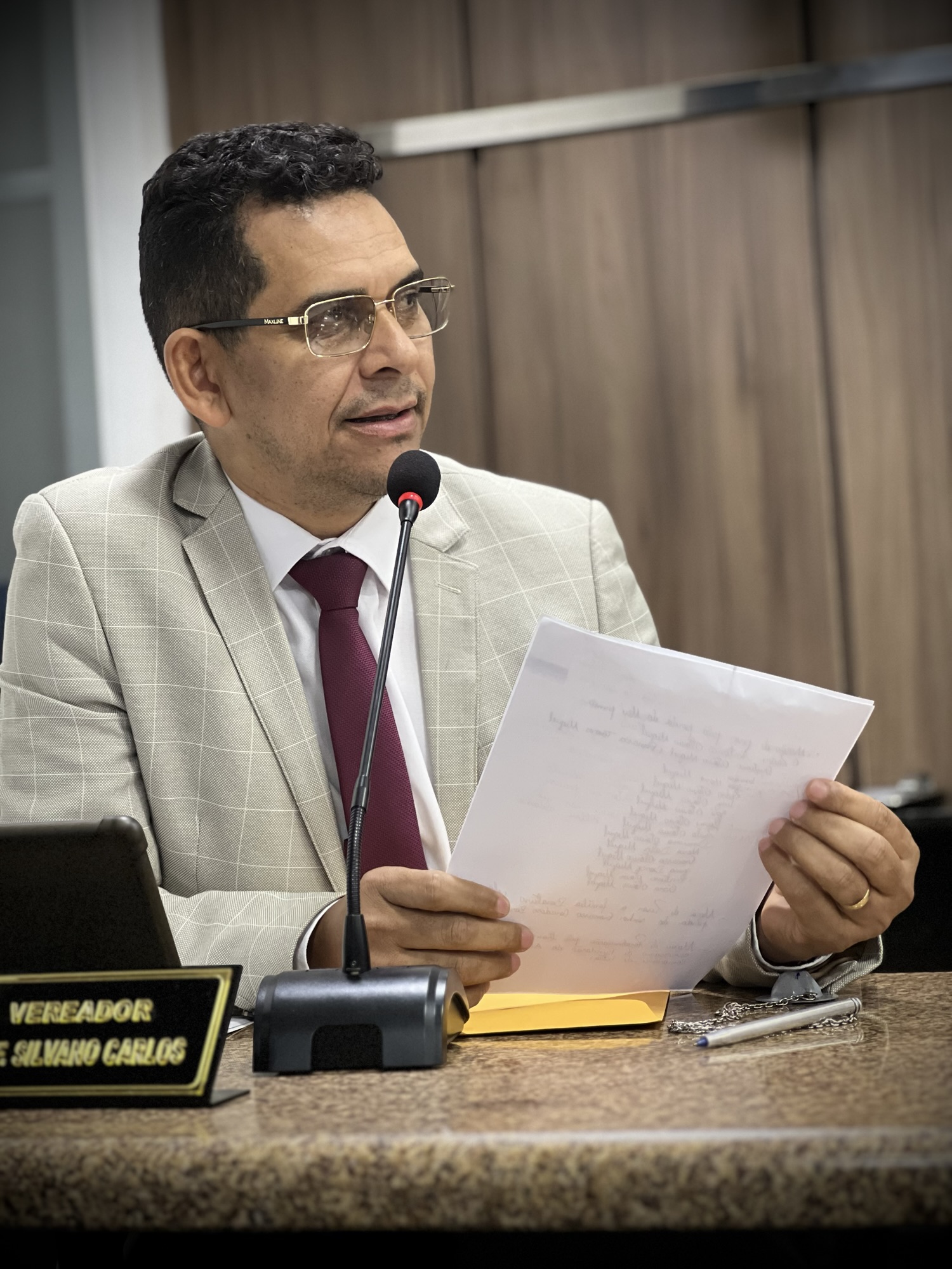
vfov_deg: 25.3
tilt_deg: +1.9
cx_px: 476
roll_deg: +3.3
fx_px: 2824
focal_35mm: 77
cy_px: 634
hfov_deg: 19.1
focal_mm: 9
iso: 400
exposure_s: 1/30
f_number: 2.8
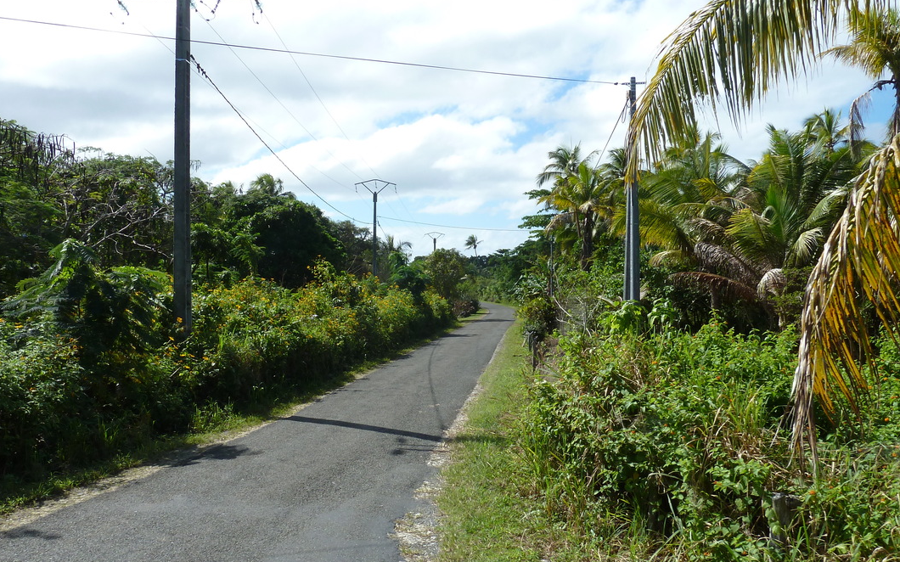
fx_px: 736
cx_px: 430
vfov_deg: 41.8
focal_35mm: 30
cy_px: 290
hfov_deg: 62.9
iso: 80
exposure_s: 1/400
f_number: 4.5
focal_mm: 4.1
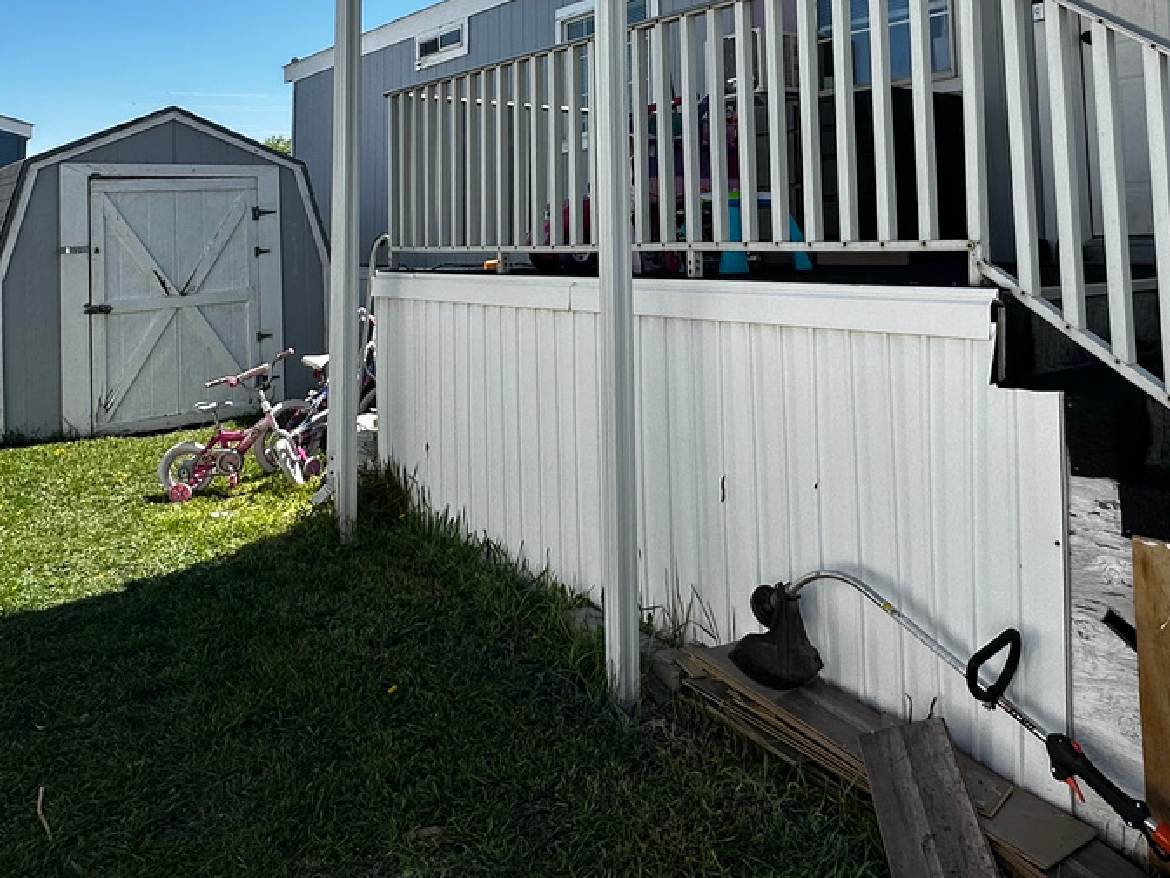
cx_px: 679
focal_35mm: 32
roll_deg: +0.8
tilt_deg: +5.5
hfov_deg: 56.5
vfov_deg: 41.8
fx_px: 1082
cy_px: 152
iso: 40
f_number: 2.2
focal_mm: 2.22
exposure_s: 1/1261
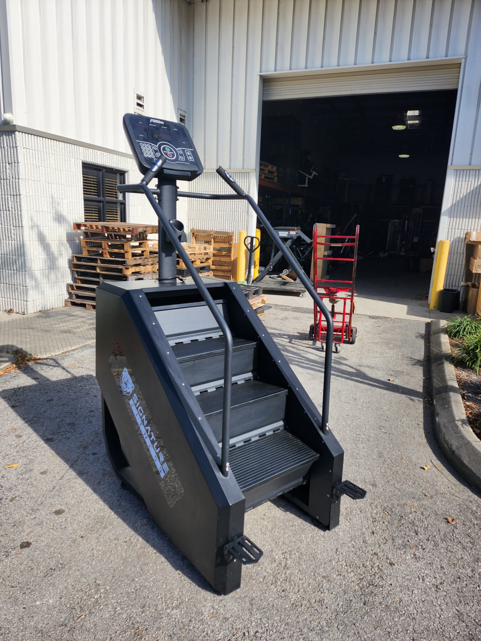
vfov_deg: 71.6
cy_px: 320
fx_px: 445
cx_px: 240
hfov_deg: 56.8
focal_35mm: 24
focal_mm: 5
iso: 50
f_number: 1.8
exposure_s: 1/3220
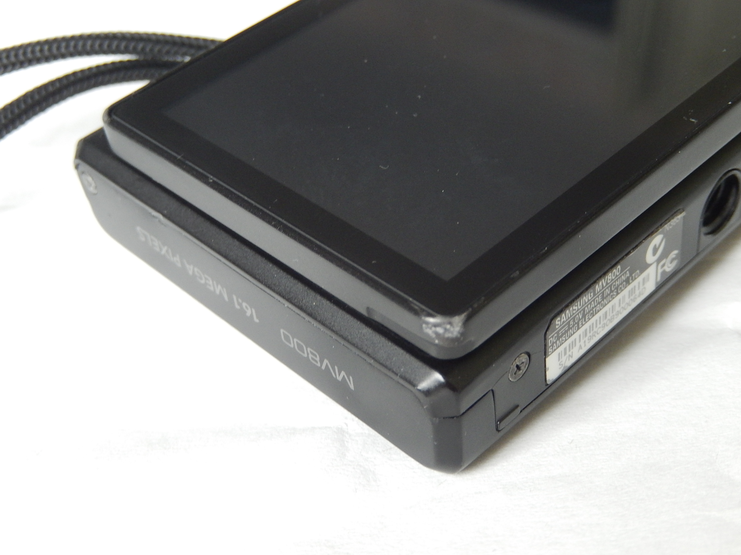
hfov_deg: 33.2
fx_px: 1242
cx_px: 370
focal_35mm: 58
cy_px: 278
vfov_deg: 25.2
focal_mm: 10.4
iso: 400
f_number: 4.6
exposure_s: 1/15
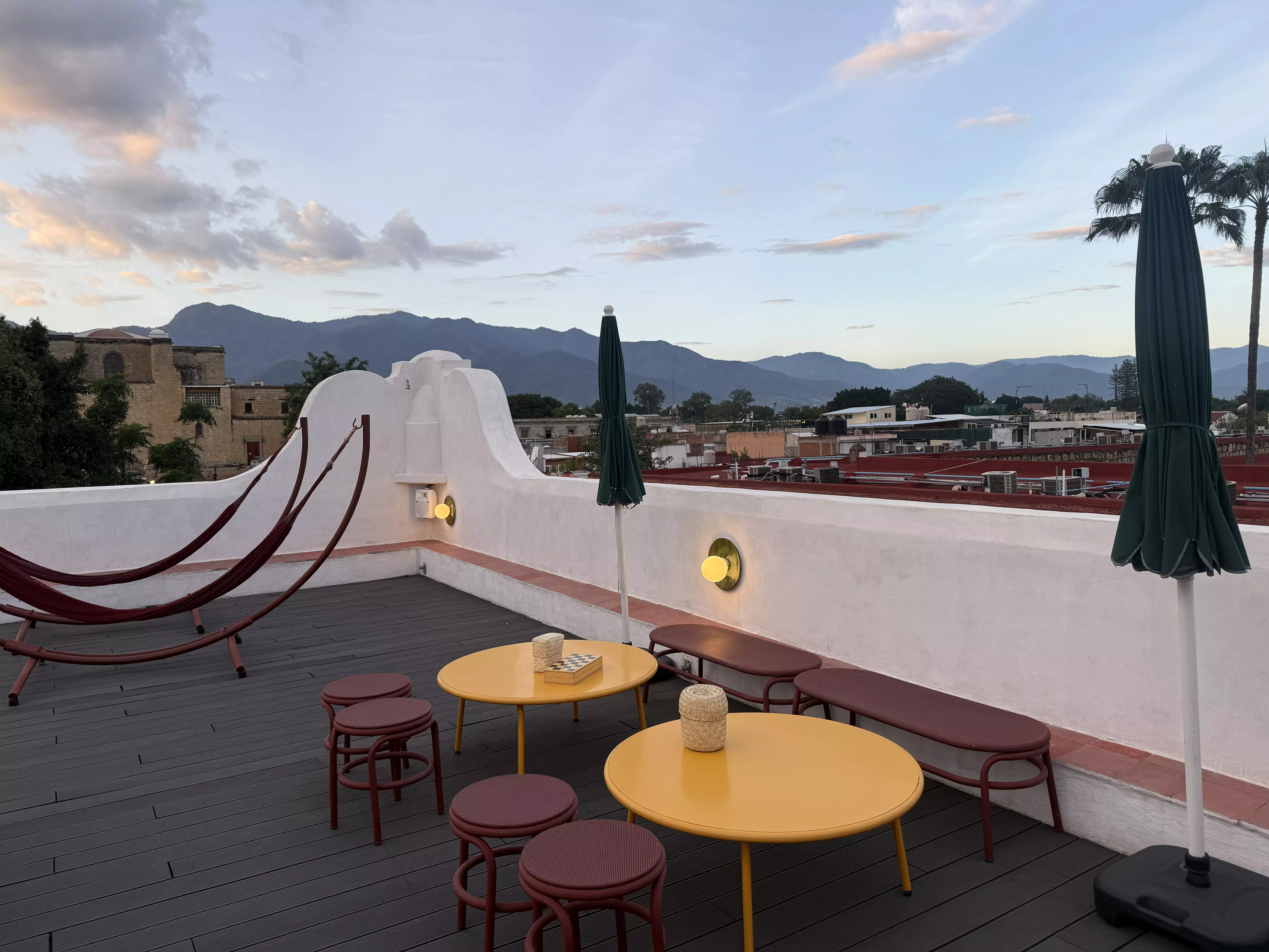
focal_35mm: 24
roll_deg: +1.5
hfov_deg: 71.6
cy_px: 476
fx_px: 880
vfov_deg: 56.8
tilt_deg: -0.6
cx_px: 634
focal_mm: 6.76
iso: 64
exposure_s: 1/229
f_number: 1.78
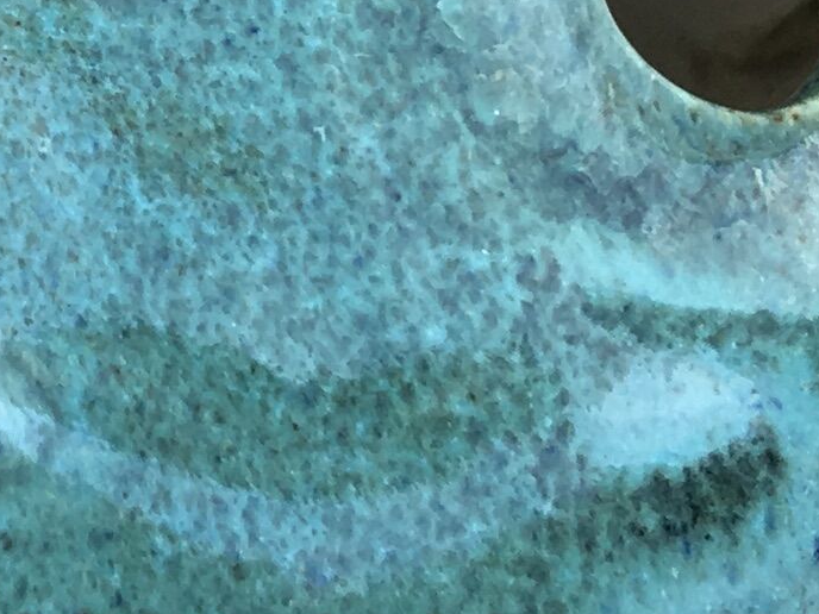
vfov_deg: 8.6
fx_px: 4022
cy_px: -146
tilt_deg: -49.2
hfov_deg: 11.4
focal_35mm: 170
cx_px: -221
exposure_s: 1/125
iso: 25
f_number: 2.2
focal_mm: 4.15
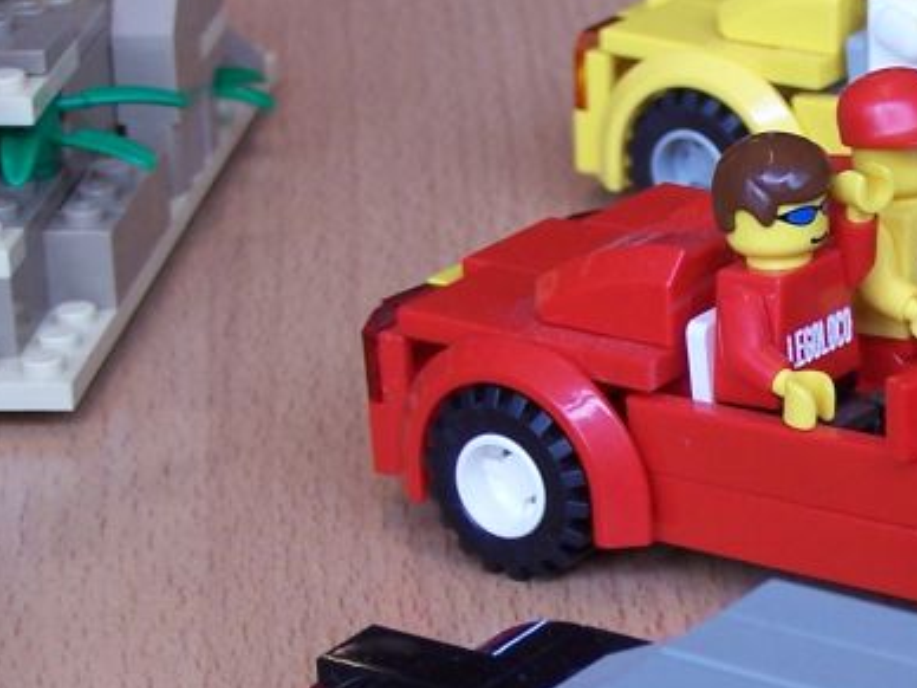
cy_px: 636
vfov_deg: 8.7
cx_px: 969
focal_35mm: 169
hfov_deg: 11.5
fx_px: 4477
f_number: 3.2
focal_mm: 10.7
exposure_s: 1/30
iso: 80
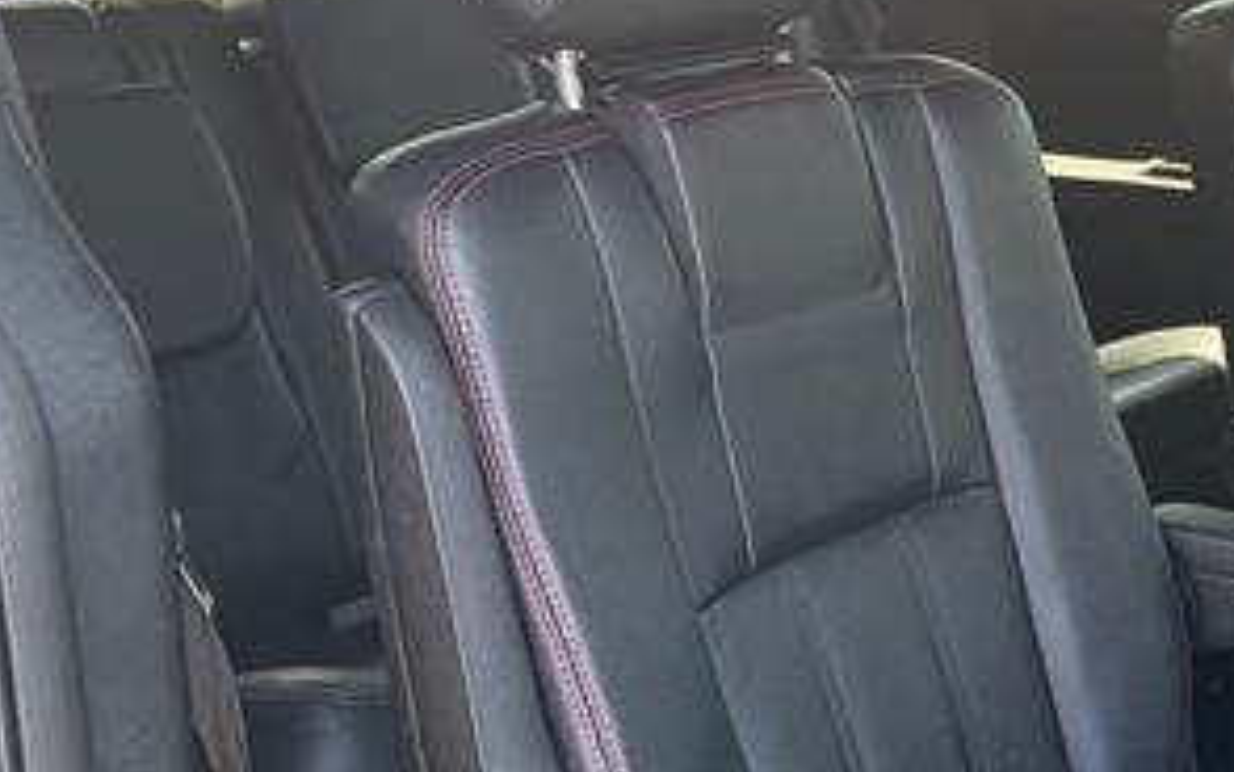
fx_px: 2019
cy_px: 373
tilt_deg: -16.0
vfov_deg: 21.7
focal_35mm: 60
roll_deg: +2.0
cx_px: 1129
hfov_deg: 32.2
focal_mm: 5.96
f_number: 1.6
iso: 125
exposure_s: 1/233
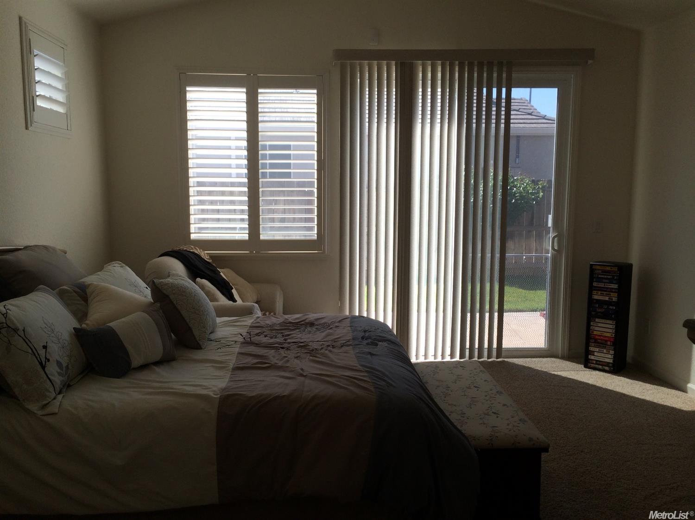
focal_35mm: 29
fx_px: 582
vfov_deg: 48.2
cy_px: 260
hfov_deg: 61.7
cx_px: 348
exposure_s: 1/331
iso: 40
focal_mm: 4.15
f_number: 2.2
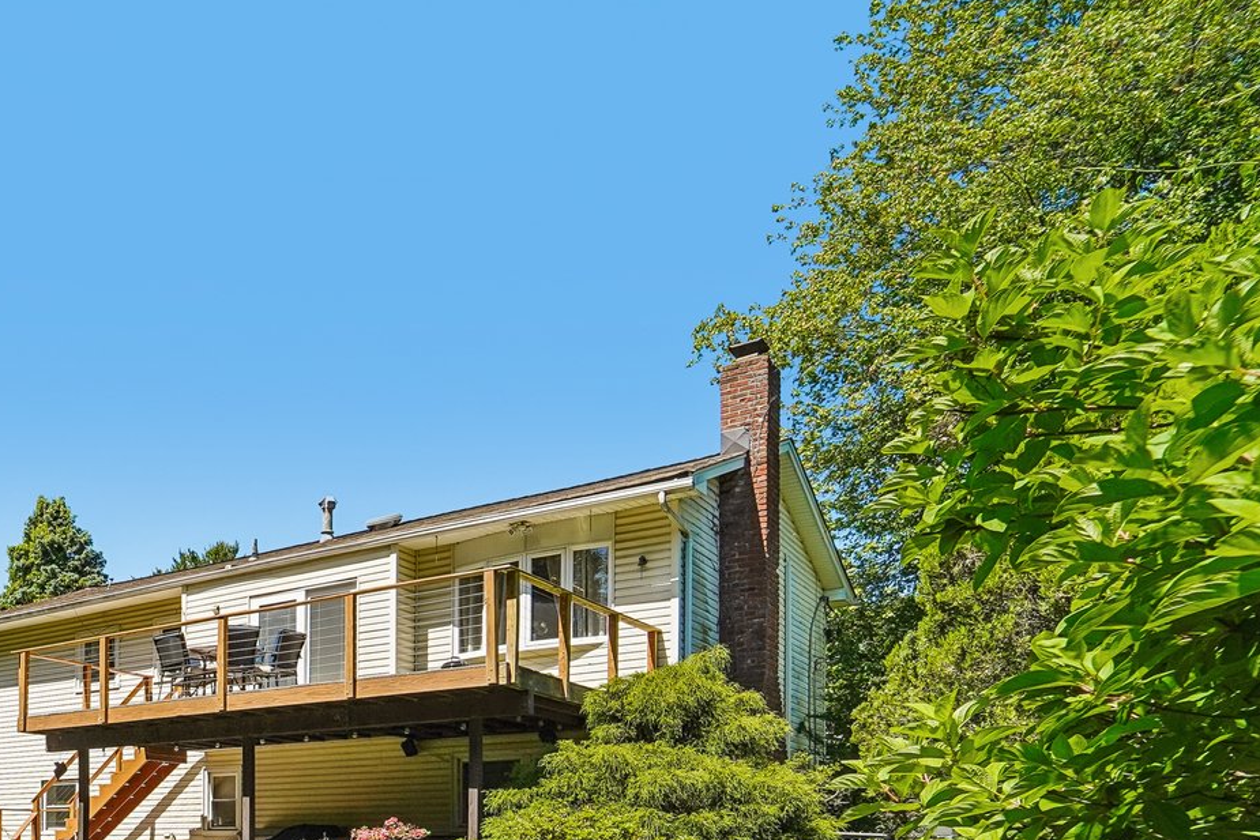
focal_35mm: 31
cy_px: 850
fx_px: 1085
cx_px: -37
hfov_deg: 48.1
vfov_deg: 37.6
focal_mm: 14
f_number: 8
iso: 400
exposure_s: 1/800
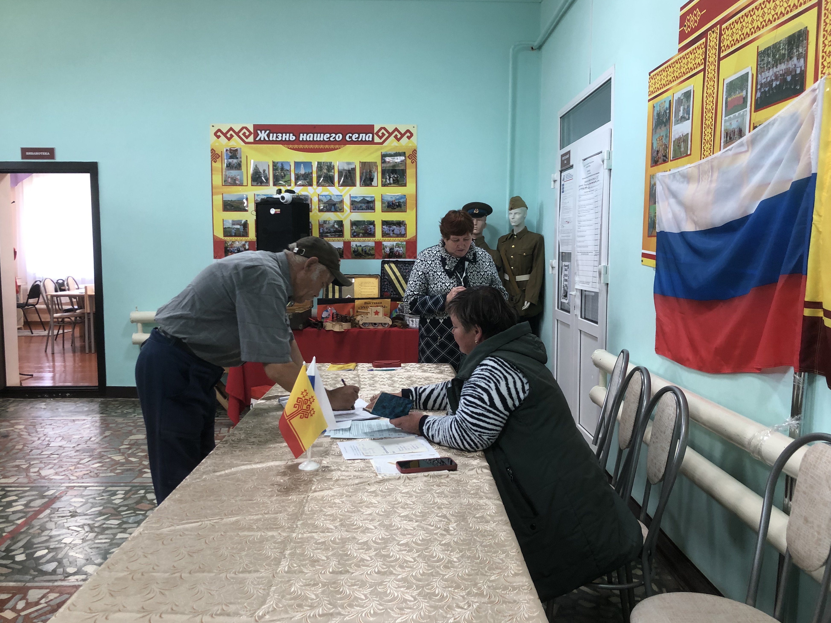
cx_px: 417
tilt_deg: -5.0
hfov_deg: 61.7
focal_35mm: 29
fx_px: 696
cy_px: 310
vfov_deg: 48.2
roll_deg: +0.7
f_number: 1.8
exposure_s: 1/20
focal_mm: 3.99
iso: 40
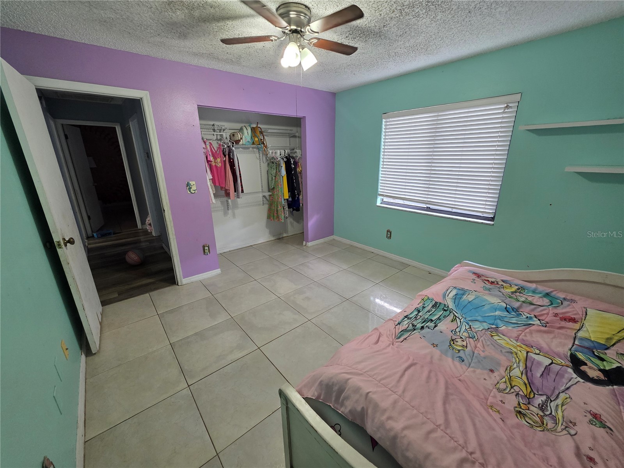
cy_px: 234
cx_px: 312
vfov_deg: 89.9
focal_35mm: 13
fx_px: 234
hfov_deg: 106.2
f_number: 1.9
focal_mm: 2.2
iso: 250
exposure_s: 1/120
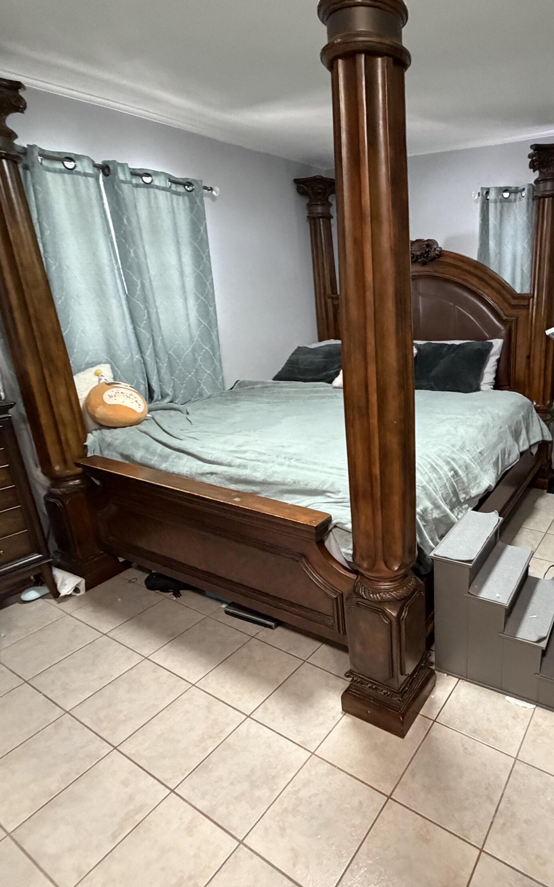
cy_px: 441
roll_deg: +1.1
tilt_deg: -17.8
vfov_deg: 85.1
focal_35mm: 20
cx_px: 429
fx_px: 483
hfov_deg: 56.1
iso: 500
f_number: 2.2
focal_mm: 2.22
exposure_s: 1/60
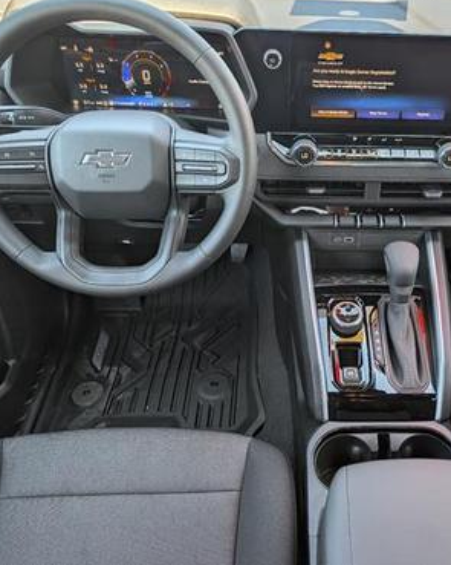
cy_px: 277
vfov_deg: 55.7
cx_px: 312
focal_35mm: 32
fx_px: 534
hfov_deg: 44.9
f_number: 1.68
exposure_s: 1/455
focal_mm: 6.9
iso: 25
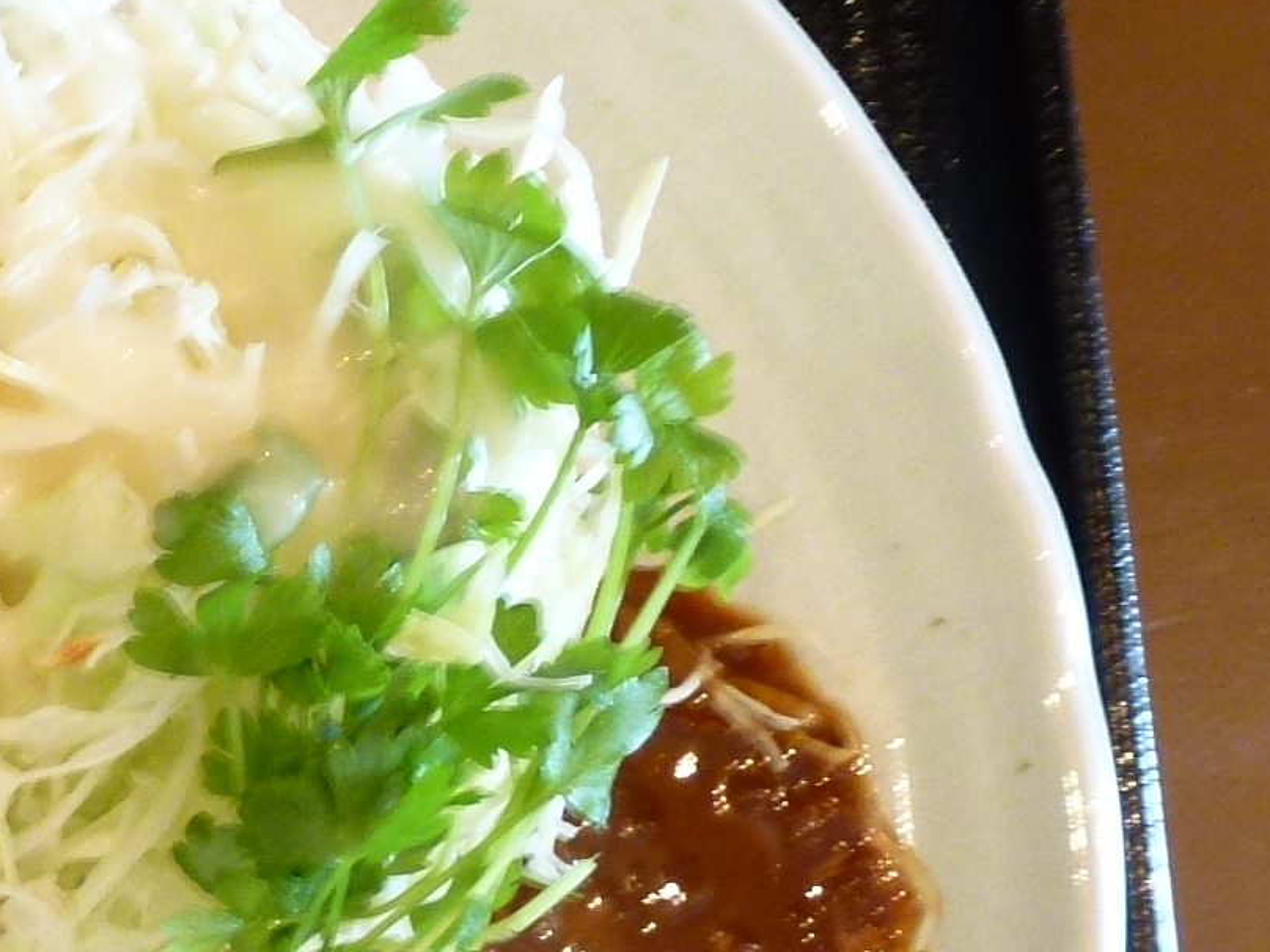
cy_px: 977
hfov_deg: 21.2
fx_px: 2788
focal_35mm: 76
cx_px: -682
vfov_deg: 18.8
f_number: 3.3
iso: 200
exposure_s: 1/13
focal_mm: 4.3
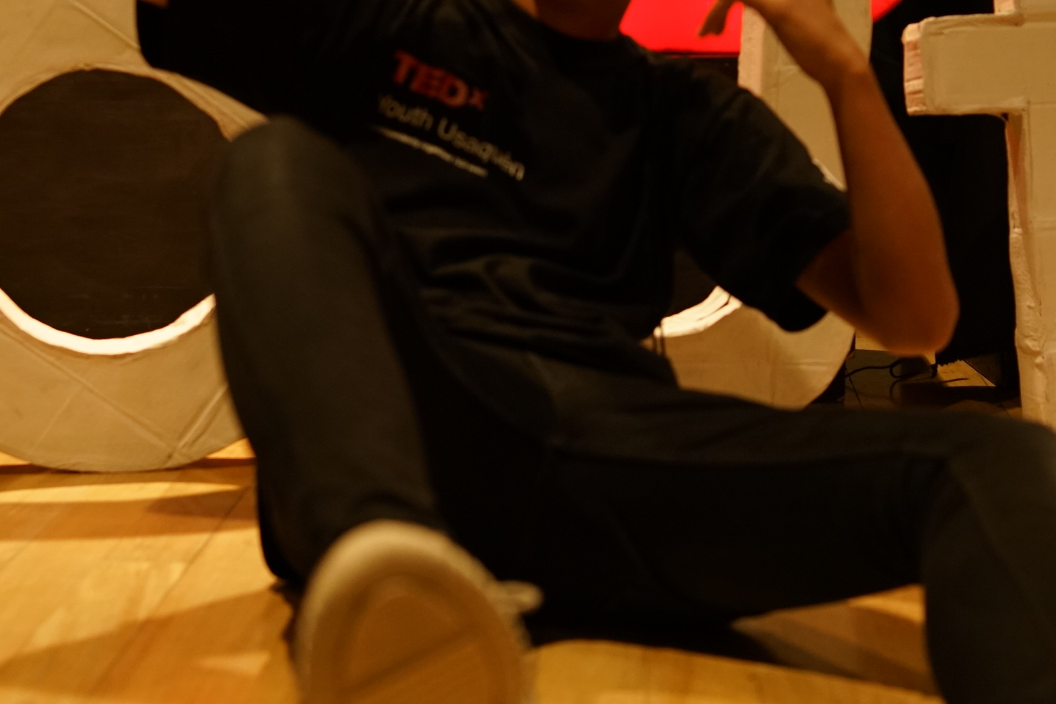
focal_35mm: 82
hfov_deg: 24.7
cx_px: 480
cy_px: 261
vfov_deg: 16.6
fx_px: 2406
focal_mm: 35
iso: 1250
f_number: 2.2
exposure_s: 1/160
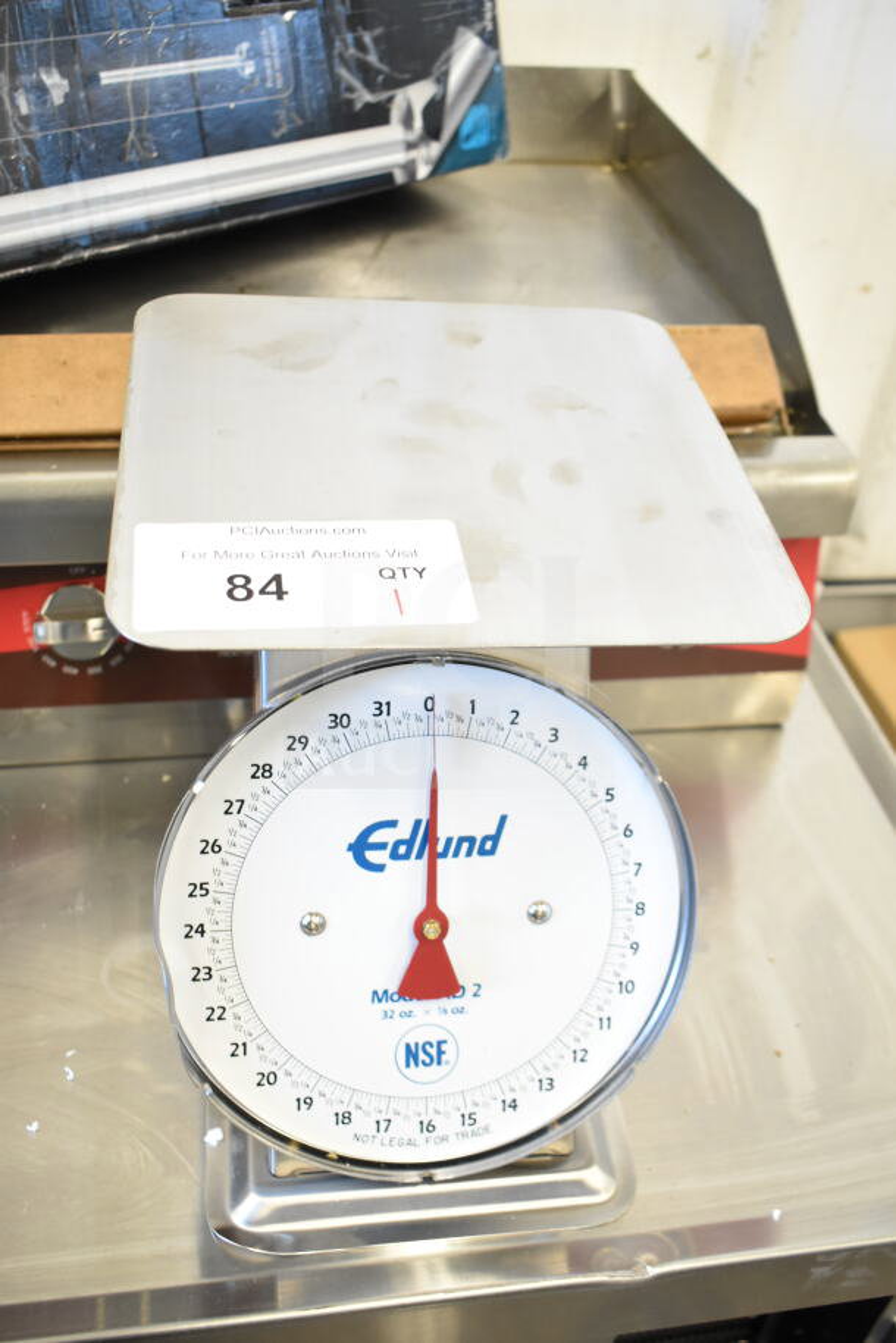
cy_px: 672
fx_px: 1287
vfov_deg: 55.1
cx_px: 448
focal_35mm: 34
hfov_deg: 38.4
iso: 1600
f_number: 4.5
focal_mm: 23
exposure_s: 1/80
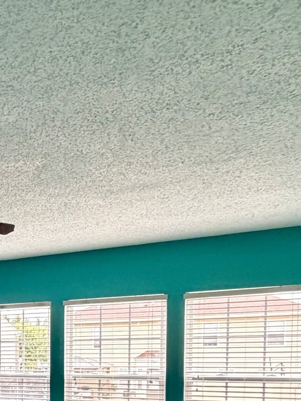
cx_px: -161
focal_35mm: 46
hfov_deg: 24.1
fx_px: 533
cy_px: 383
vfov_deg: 37.6
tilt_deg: -3.5
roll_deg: +0.5
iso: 320
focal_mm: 2.22
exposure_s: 1/63
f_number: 2.2
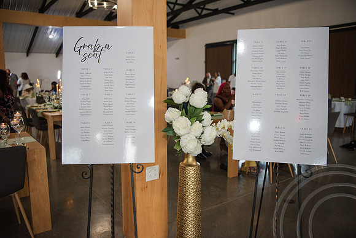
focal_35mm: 30
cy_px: 119
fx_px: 297
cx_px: 178
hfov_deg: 61.9
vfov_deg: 43.6
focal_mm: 30
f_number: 2.8
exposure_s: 1/125
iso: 1000
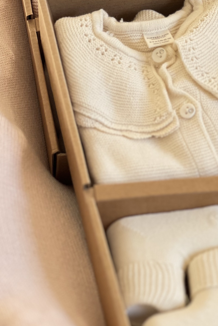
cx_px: 202
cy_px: 92
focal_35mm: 137
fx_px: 1245
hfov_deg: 10.0
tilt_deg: -38.1
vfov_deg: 14.9
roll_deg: -2.1
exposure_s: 1/121
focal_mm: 9
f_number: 2.8
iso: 100
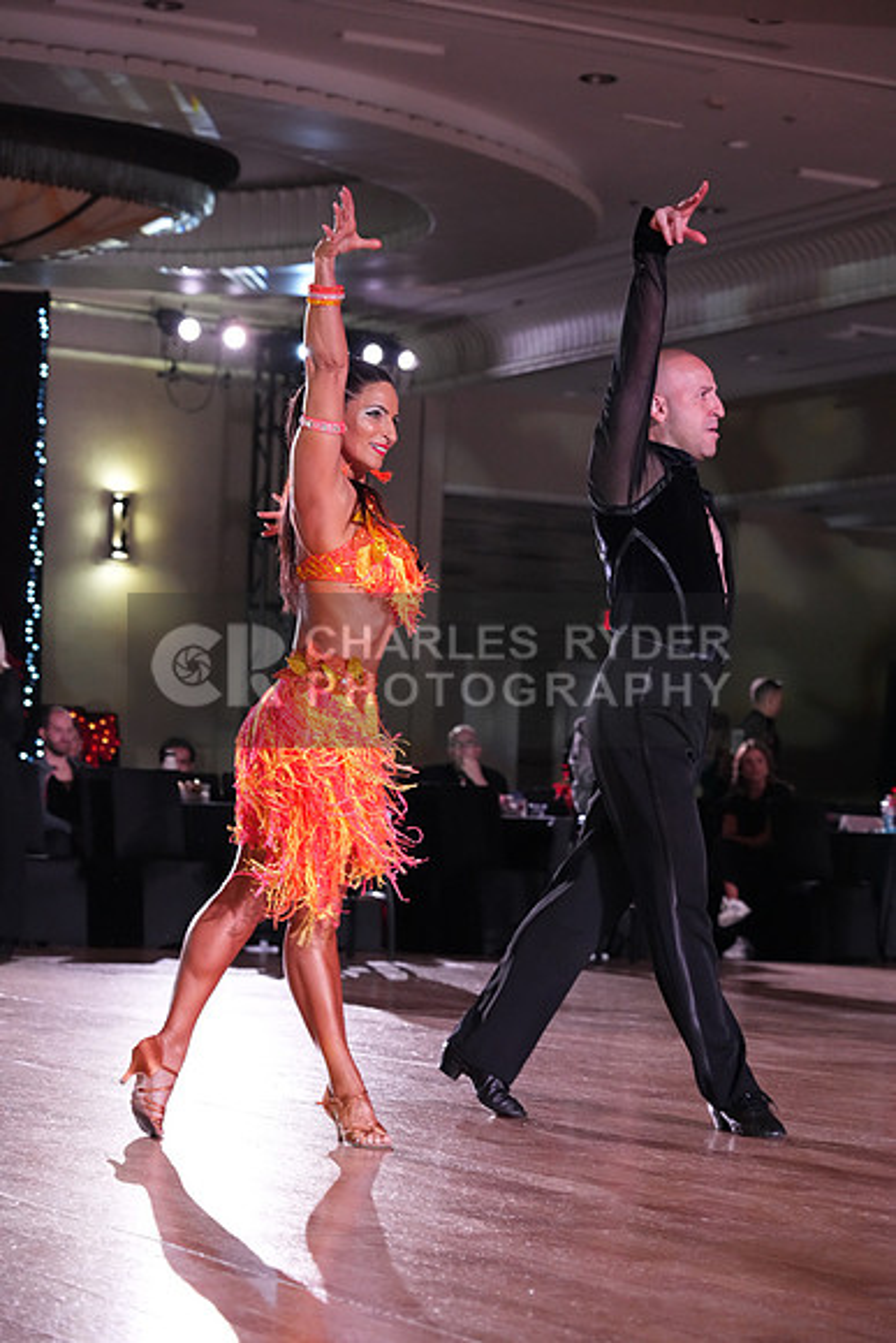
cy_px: 672
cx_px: 448
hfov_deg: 16.1
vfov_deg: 23.9
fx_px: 3171
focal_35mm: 85
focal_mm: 85
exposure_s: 1/320
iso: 5000
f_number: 5
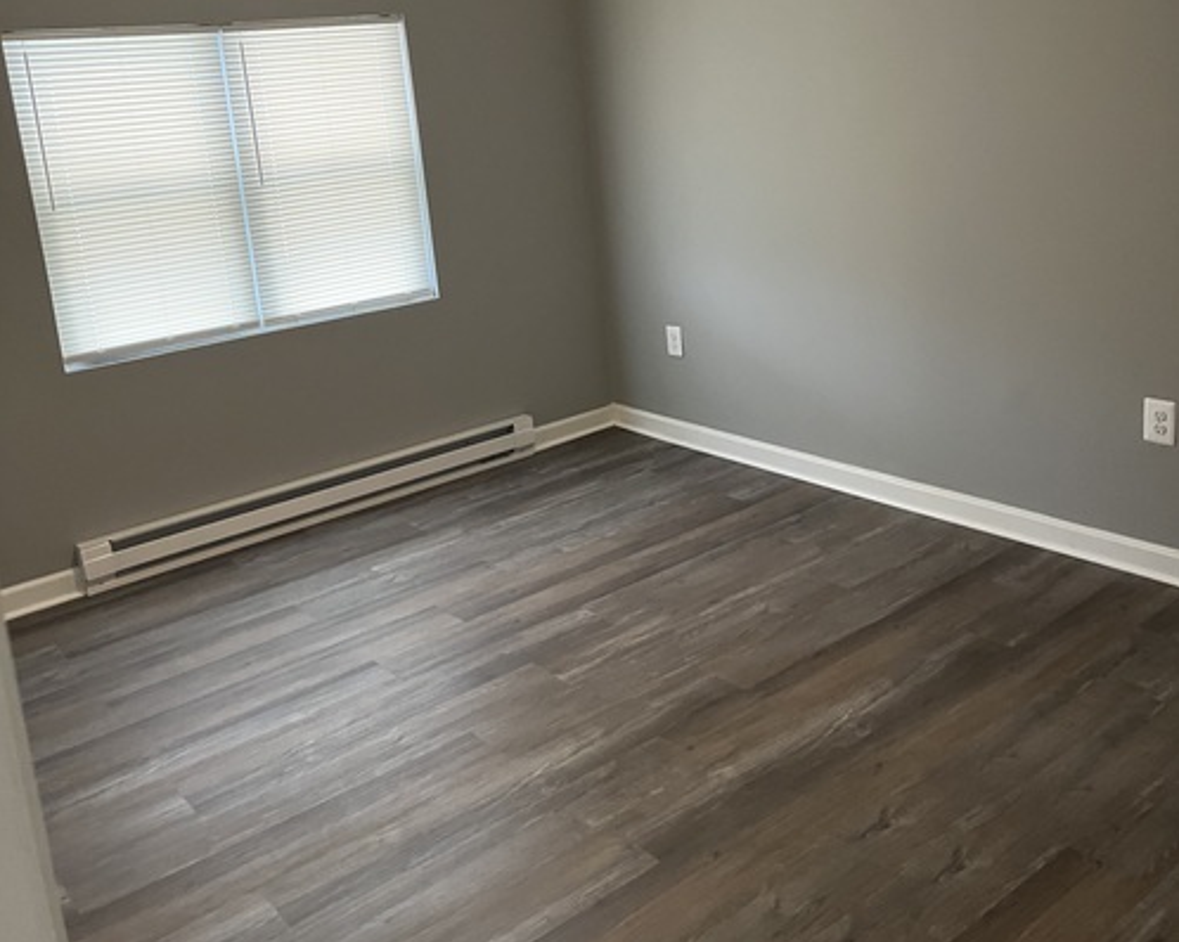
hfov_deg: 52.9
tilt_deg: -9.9
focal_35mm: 34
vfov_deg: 42.9
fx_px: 1186
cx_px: 590
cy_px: 333
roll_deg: +7.1
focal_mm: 5.1
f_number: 1.6
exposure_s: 1/60
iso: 320
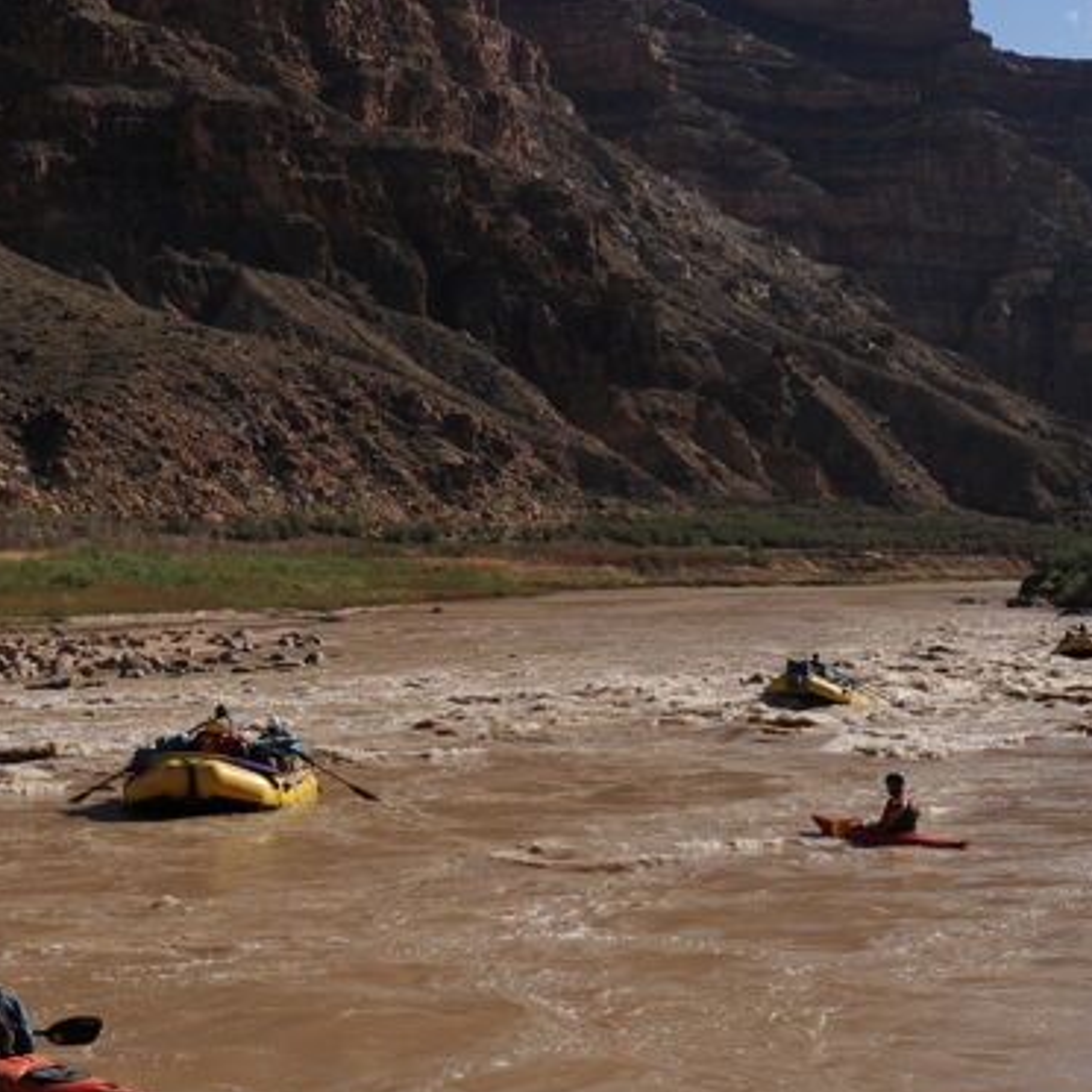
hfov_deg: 26.9
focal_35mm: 64
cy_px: 449
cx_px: 631
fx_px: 2284
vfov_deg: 26.8
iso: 200
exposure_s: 1/800
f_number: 9
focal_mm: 35
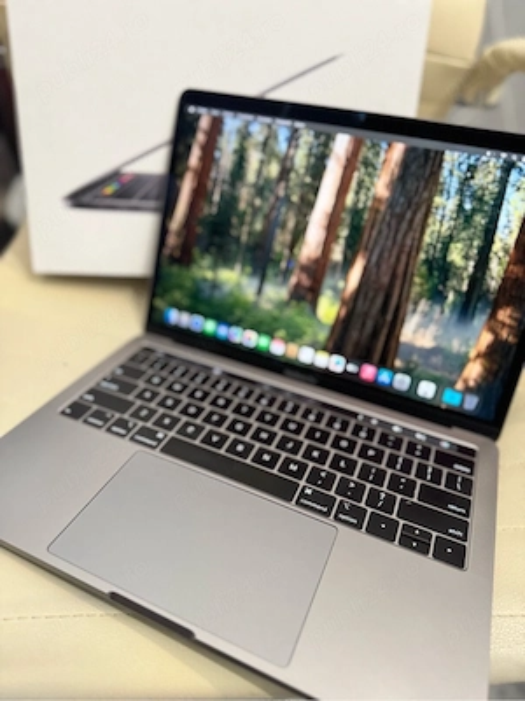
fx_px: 485
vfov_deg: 71.6
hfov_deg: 56.8
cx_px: 262
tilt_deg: -40.9
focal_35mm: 24
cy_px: 350
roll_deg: -5.8
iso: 500
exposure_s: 1/60
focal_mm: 6.76
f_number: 1.78
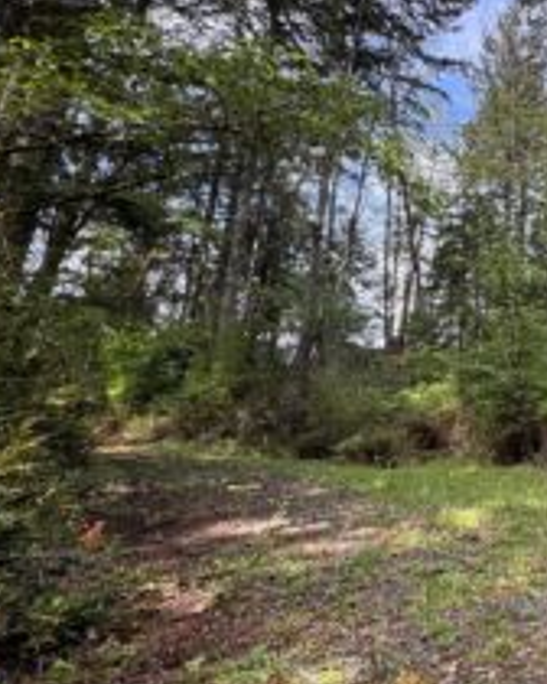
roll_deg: +1.2
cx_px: 606
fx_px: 526
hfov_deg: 42.7
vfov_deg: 65.2
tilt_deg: +13.0
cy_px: 264
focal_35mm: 26
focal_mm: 2.22
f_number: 2.2
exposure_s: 1/193
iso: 40
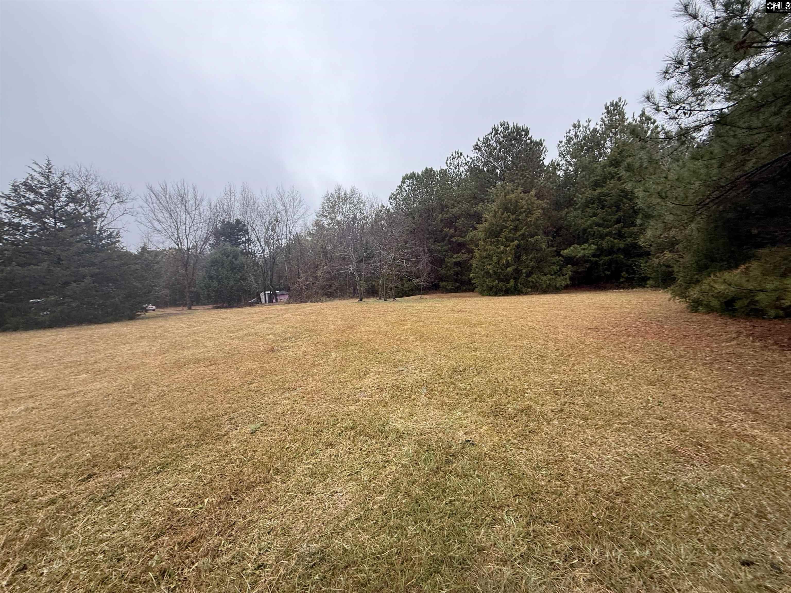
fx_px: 320
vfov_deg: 85.7
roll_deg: -0.4
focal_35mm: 14
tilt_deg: +4.0
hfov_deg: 102.1
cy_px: 296
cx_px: 396
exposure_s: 1/279
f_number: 2.2
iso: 50
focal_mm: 2.22
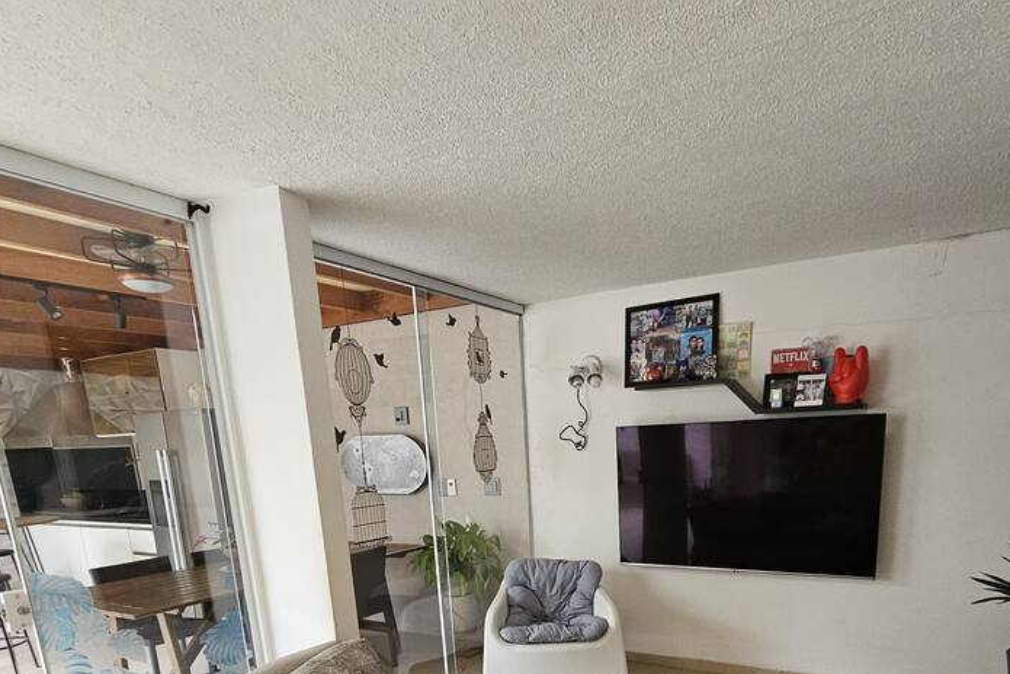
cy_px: 597
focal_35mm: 21
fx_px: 589
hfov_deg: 80.7
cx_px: 574
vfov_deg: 52.8
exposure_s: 1/60
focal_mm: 2.2
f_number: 2.2
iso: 400
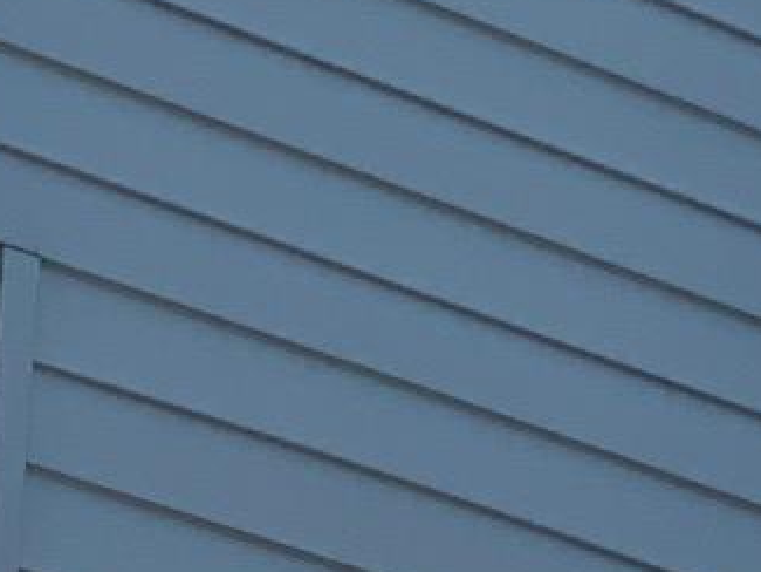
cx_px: -1344
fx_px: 7213
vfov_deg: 4.5
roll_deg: -6.3
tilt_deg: +14.3
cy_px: 415
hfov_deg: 5.7
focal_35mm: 328
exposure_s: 1/1199
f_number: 2.4
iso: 16
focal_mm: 6
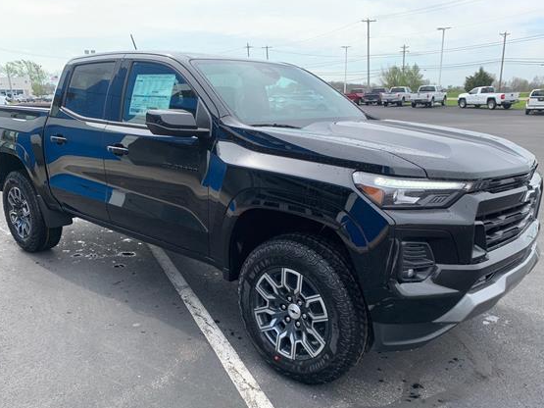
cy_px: 227
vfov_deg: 46.7
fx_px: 471
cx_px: 270
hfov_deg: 60.0
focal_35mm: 30
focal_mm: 4.25
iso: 25
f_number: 1.8
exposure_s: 1/749
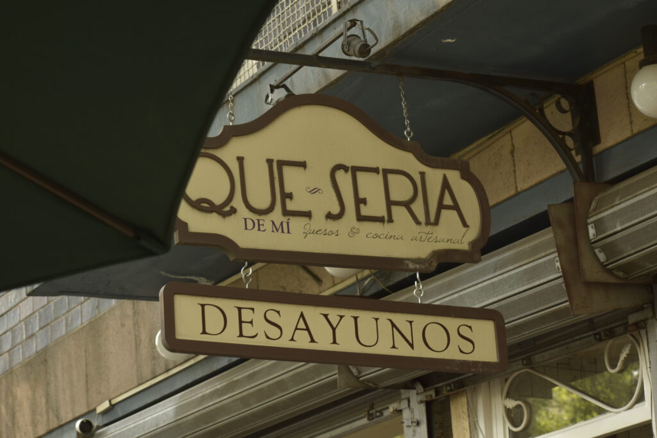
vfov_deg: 13.0
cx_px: 328
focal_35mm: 105
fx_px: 1916
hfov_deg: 19.5
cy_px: 219
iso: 100
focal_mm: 70
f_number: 7.1
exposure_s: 1/10
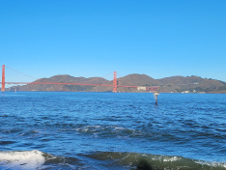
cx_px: 68
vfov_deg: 30.3
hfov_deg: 39.0
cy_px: 77
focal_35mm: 48
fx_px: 314
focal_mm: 5.4
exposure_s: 1/2240
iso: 40
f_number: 1.8
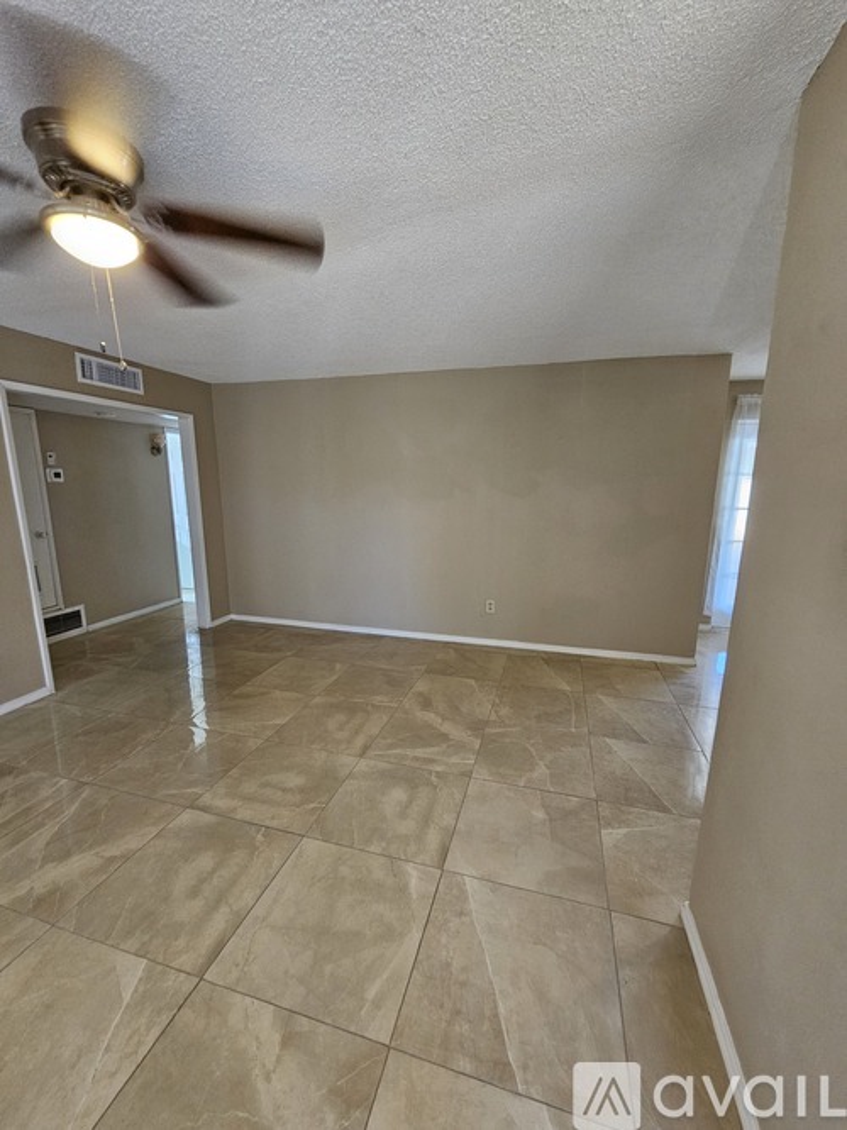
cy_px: 565
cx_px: 424
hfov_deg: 89.9
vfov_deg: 106.2
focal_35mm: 13
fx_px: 424
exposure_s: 1/40
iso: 320
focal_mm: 2.2
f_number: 2.2
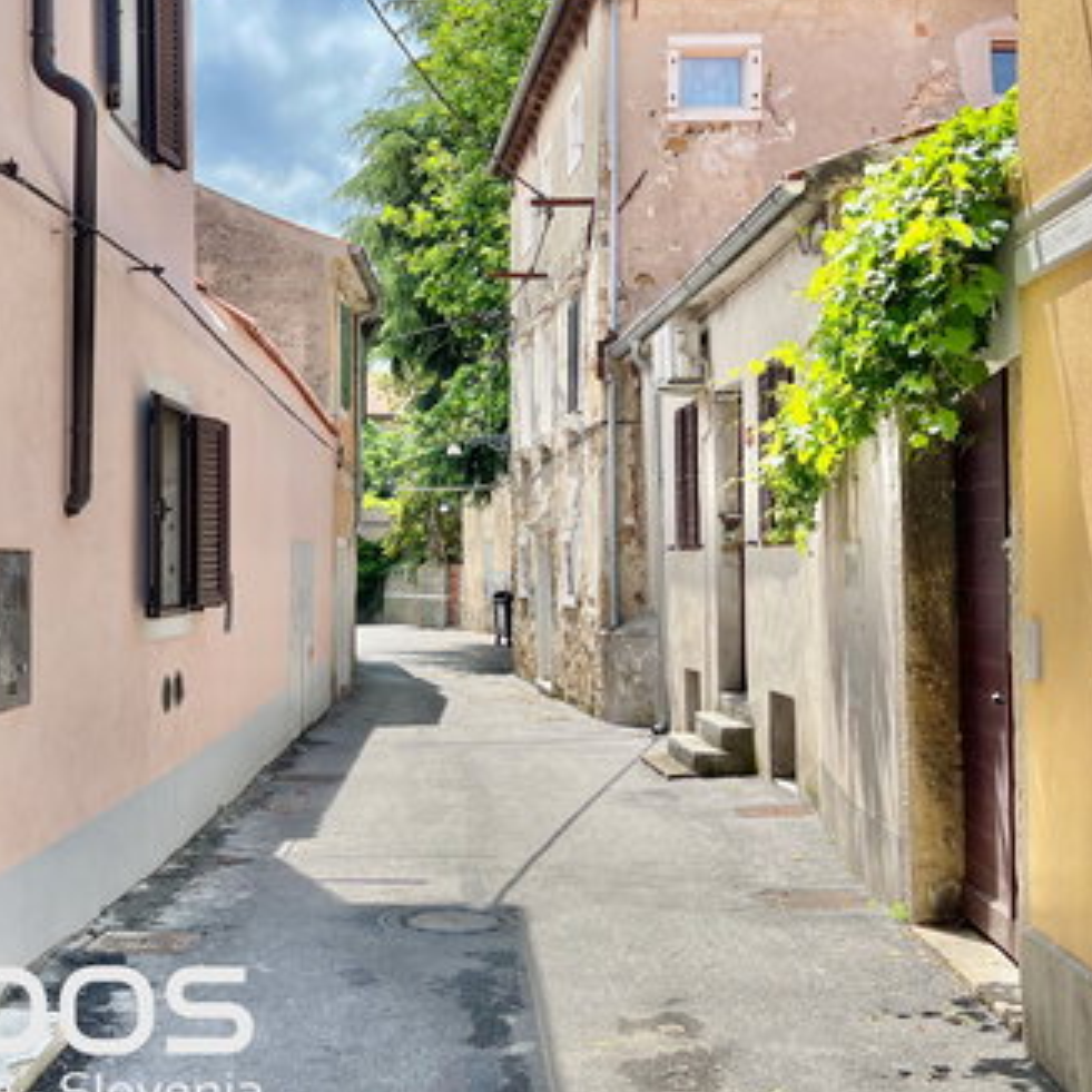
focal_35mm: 44
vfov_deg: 38.3
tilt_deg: +1.6
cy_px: 528
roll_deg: +0.5
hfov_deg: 38.2
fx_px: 1570
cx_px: 449
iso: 50
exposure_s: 1/2208
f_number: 1.5
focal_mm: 5.7
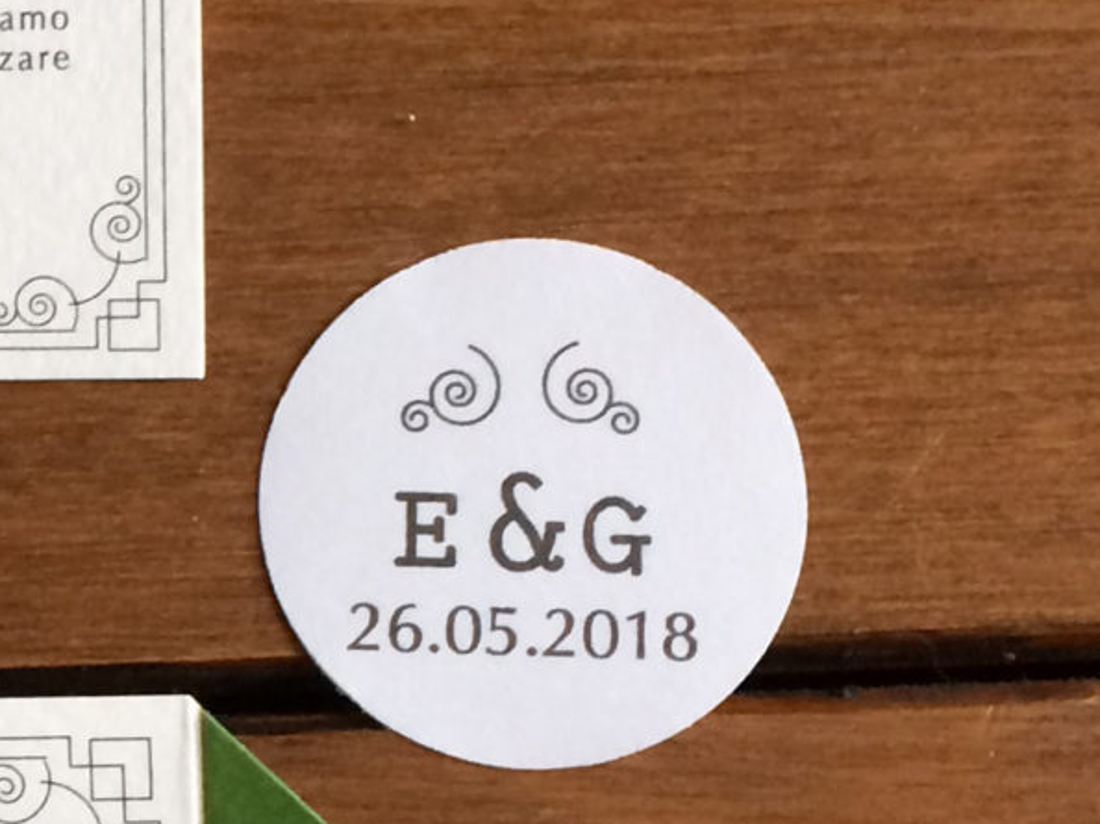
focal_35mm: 125
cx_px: -763
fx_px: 3971
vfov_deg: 11.8
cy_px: 655
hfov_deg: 14.3
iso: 160
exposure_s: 1/33
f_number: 2.2
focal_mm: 4.15
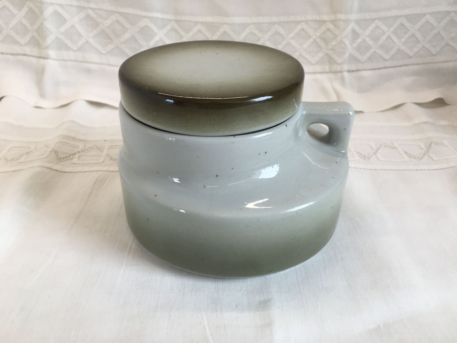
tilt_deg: -31.1
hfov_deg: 61.7
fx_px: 383
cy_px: 172
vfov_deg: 48.2
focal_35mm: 29
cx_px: 228
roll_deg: -2.7
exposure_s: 1/100
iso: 40
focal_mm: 4.15
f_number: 2.2
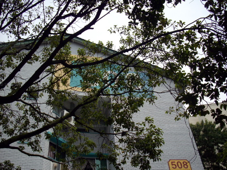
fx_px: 243
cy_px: 85
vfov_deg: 38.6
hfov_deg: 50.2
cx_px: 114
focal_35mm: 37
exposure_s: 1/400
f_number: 5.6
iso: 80
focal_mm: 6.2
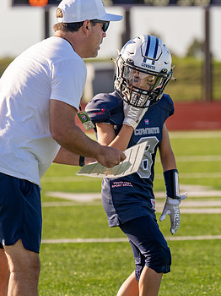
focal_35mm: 292
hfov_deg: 5.1
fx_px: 2489
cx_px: 96
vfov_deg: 6.8
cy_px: 156
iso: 160
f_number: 4
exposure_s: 1/1250
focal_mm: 171
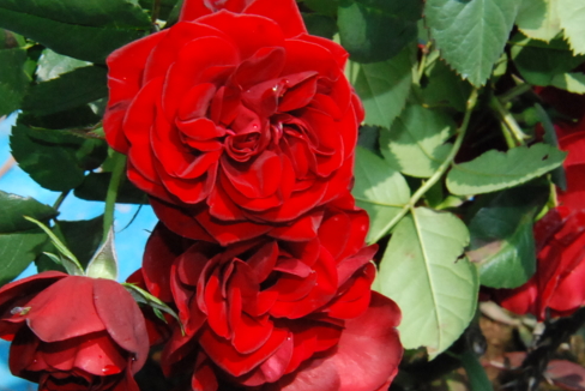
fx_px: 3122
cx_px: 276
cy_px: 199
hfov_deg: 10.7
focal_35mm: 192
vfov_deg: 7.2
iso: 1600
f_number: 25
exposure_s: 1/200
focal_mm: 78
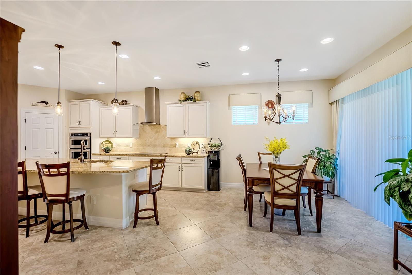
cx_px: 206
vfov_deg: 76.3
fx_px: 175
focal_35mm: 15
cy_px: 138
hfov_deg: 99.3
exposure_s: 1/1250
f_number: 4
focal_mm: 15.3
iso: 1000
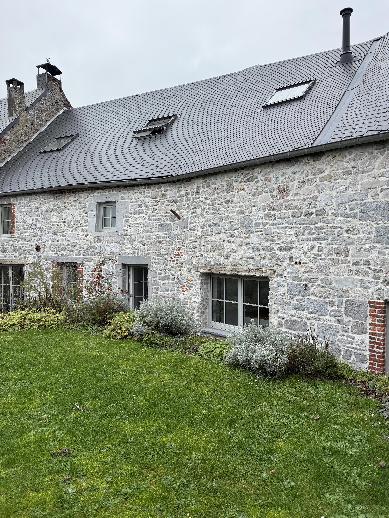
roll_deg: +0.2
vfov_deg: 71.6
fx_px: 360
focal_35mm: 24
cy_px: 259
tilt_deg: +1.6
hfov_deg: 56.8
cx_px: 194
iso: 80
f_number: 1.78
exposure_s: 1/1174
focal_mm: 6.76
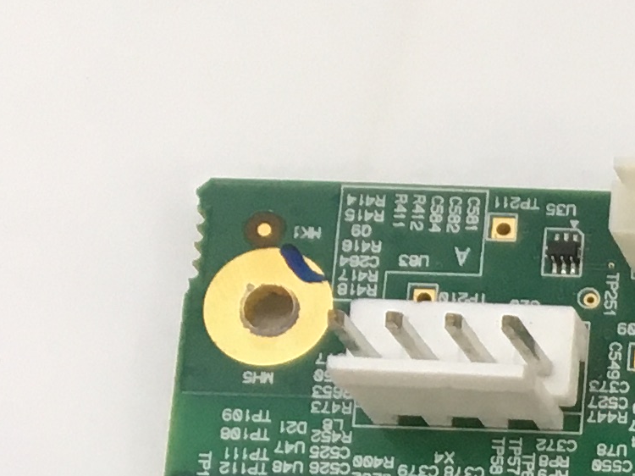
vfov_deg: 8.7
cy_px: 1125
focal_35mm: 156
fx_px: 2861
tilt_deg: -78.8
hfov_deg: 10.5
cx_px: 1629
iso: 64
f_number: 2.2
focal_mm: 4.15
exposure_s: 1/33
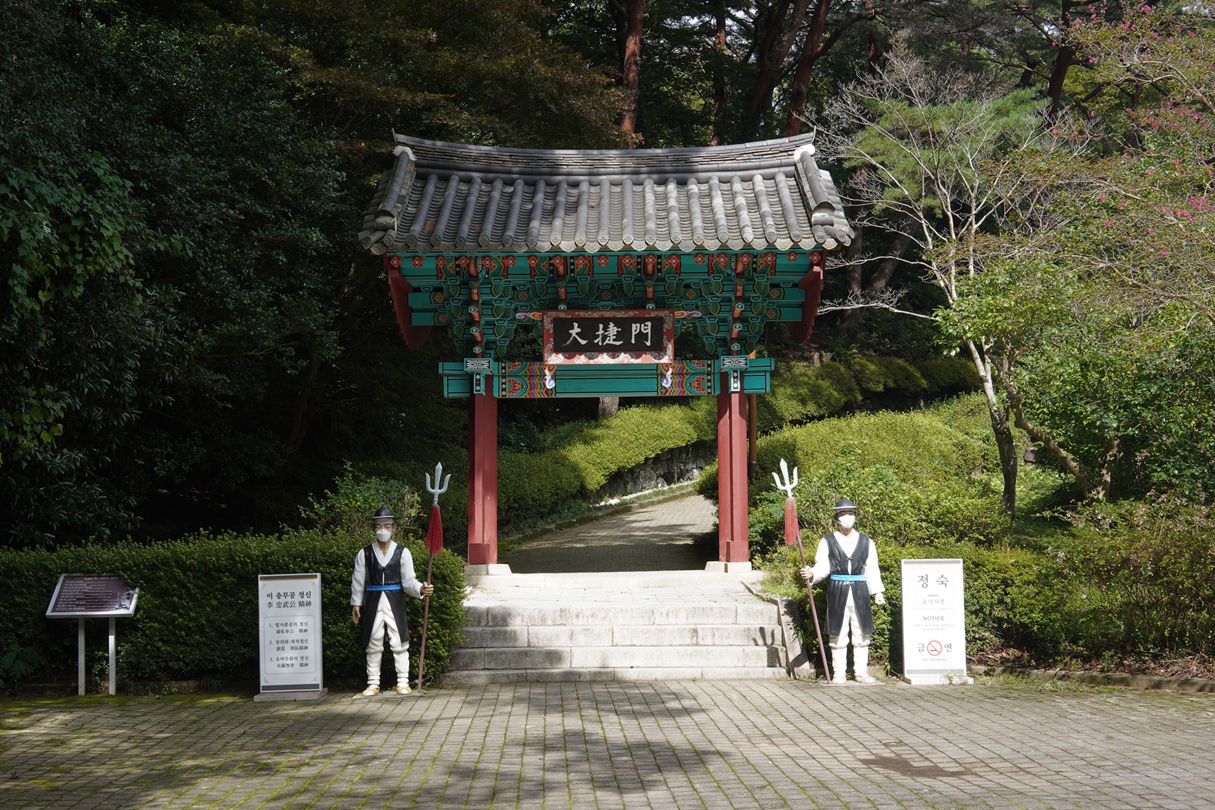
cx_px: 608
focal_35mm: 35
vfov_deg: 37.9
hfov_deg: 54.4
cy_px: 405
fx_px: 1181
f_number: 11
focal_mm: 35
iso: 200
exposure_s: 1/100
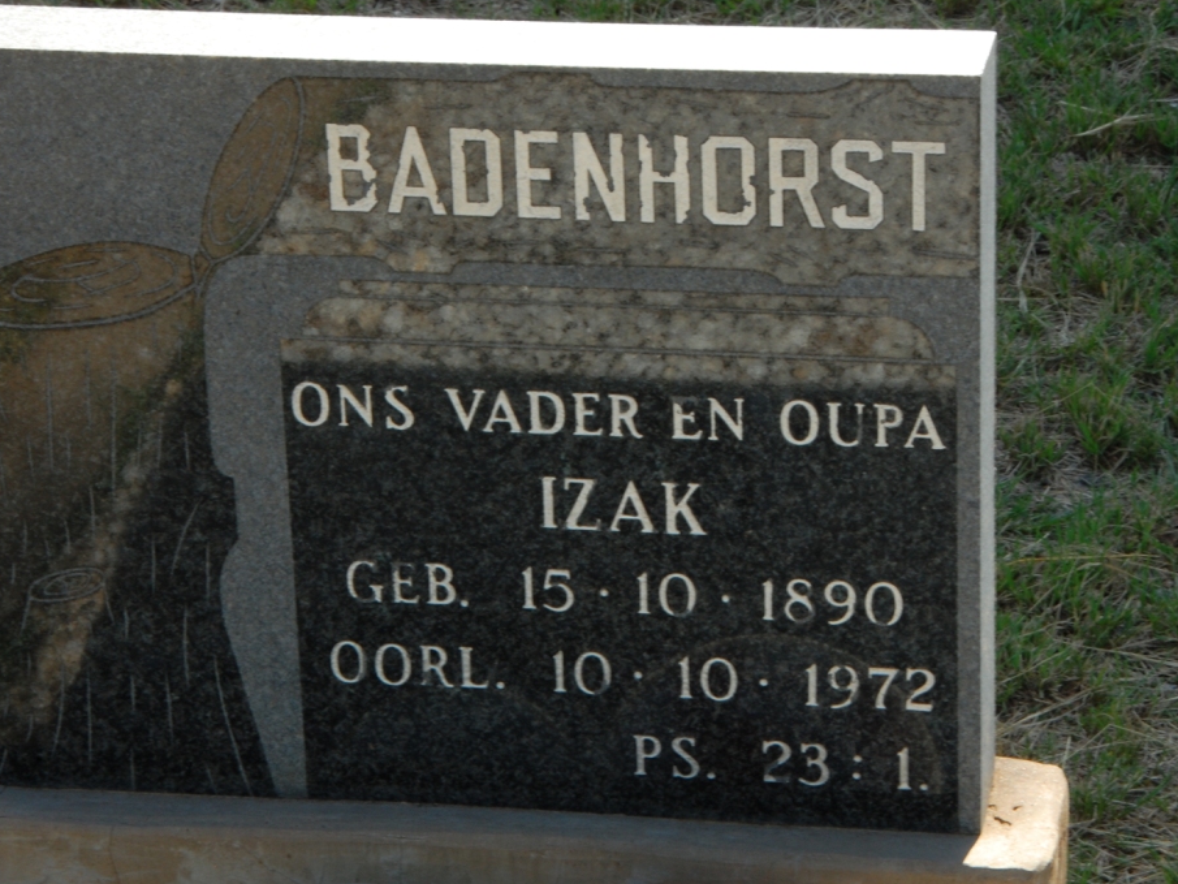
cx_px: 642
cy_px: 442
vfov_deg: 9.9
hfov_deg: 13.2
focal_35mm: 150
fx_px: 5105
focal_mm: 92
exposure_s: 1/30
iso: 400
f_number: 22
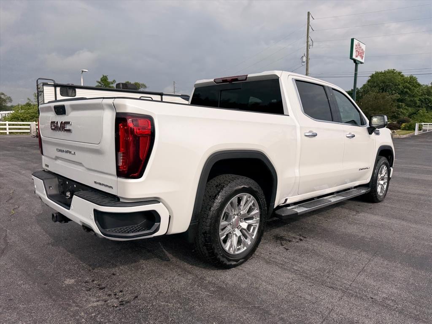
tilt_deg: -3.0
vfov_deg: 56.8
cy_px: 162
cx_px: 216
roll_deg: -3.2
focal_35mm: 24
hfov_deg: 71.6
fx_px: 300
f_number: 1.78
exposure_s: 1/6173
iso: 80
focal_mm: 6.76
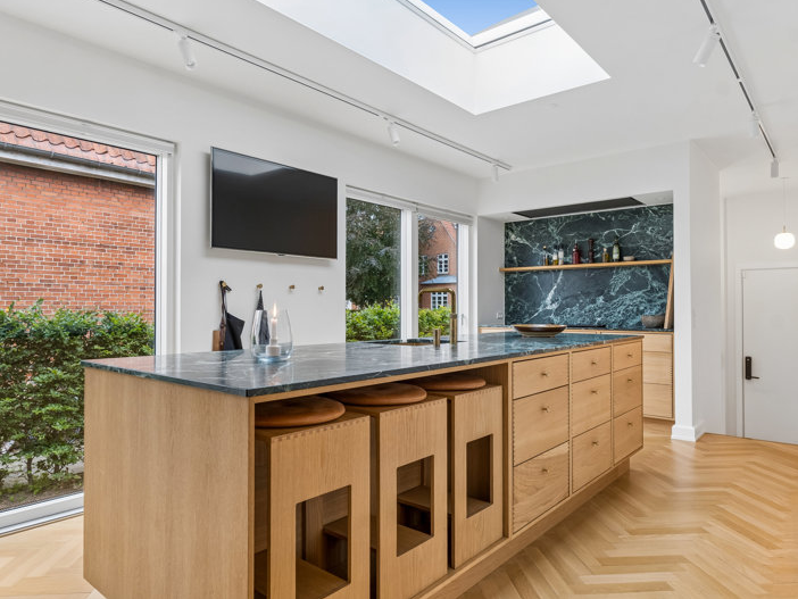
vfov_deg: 57.2
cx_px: 382
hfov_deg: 71.9
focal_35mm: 24
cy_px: 297
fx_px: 549
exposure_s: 1/6
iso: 200
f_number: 8
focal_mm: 14.5
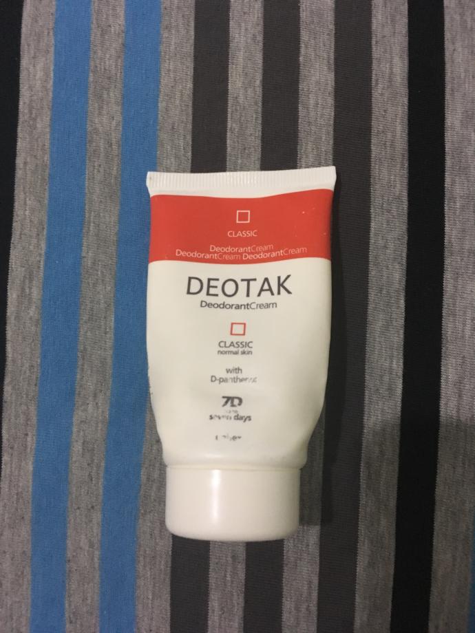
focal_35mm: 29
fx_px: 531
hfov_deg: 48.2
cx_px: 238
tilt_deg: -77.1
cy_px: 316
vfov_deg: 61.7
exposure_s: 1/17
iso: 200
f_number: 2.2
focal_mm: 4.15
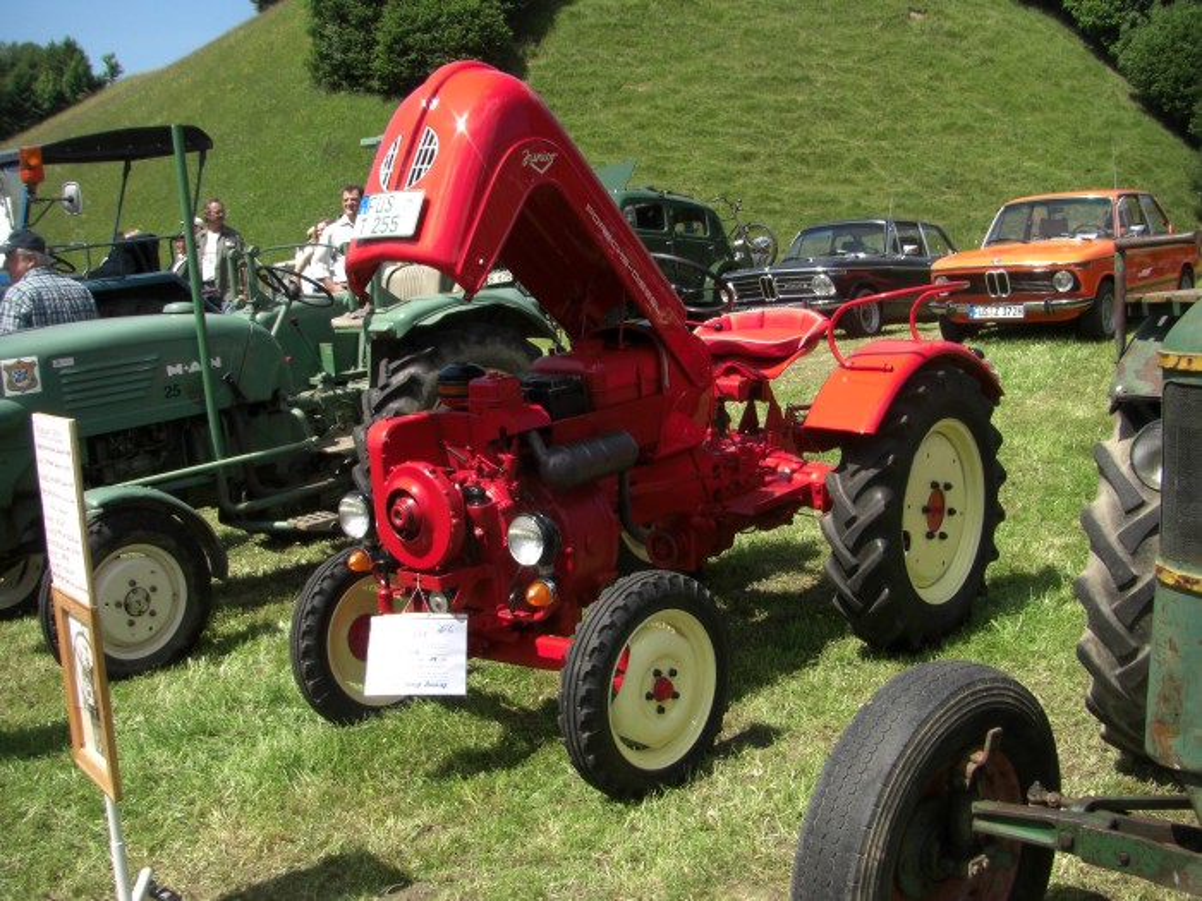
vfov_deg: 37.7
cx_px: 601
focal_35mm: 38
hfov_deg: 49.0
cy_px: 450
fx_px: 1320
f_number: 4.6
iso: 64
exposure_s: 1/250
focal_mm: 6.3
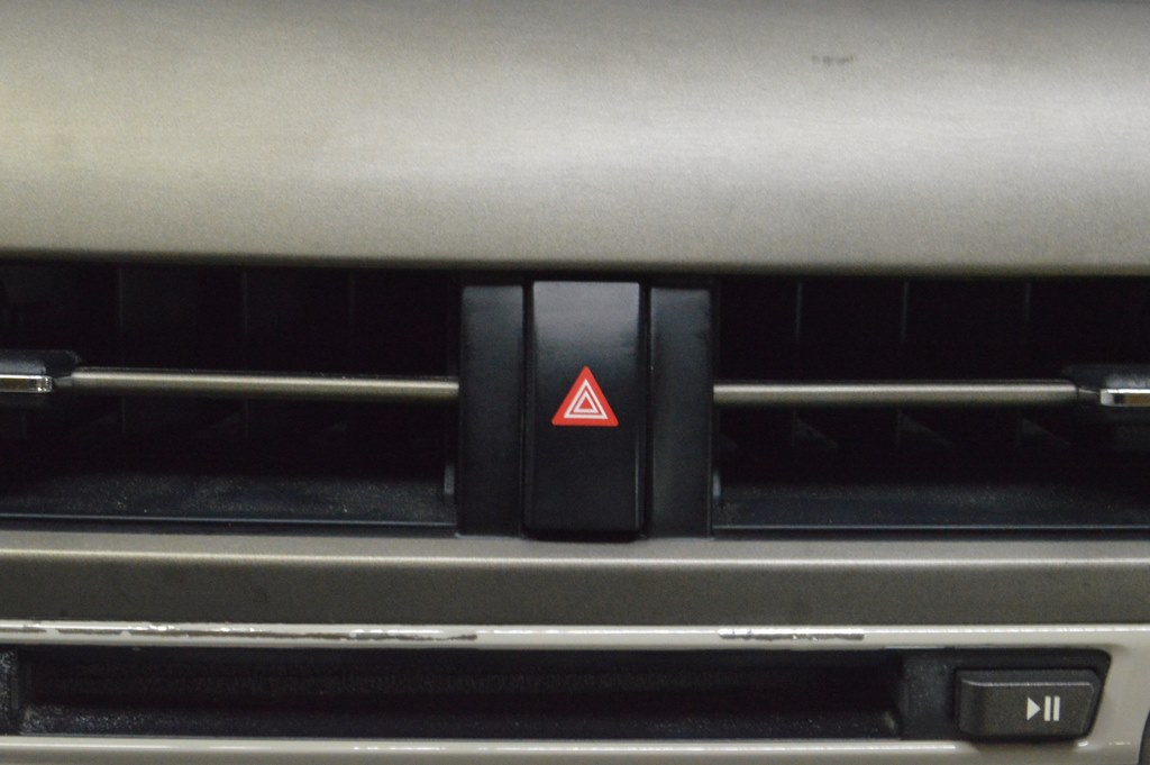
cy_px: 382
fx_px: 2633
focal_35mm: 82
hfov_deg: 24.6
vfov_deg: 16.5
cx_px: 575
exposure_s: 1/15
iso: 6400
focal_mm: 55
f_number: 20
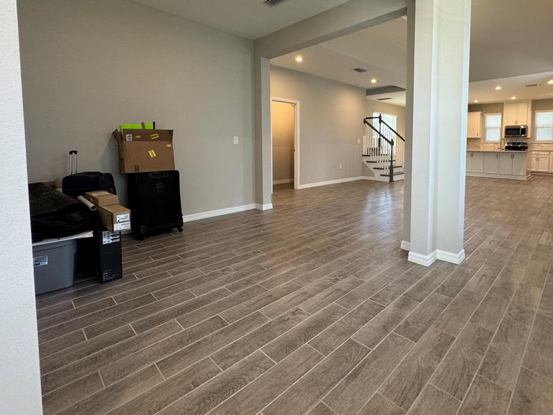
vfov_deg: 70.7
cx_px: 340
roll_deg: +0.3
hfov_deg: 86.3
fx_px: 288
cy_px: 161
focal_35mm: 18
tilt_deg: -4.2
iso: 200
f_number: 2.2
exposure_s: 1/120
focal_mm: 2.22
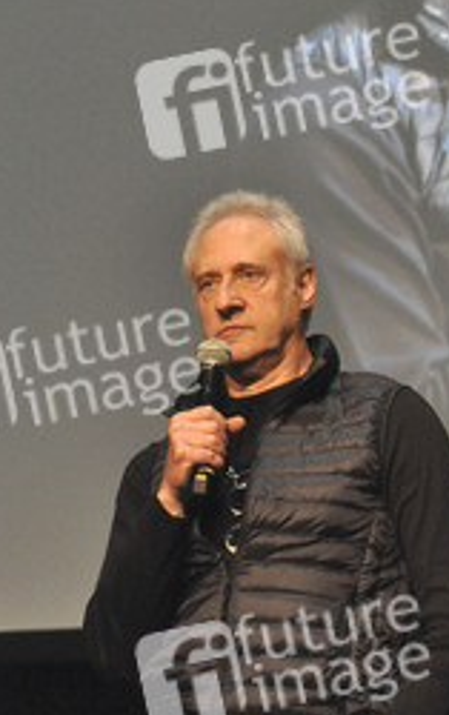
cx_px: 367
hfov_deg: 7.7
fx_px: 3336
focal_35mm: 171
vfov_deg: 12.2
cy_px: 235
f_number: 5.6
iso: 3200
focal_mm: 70
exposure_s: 1/160
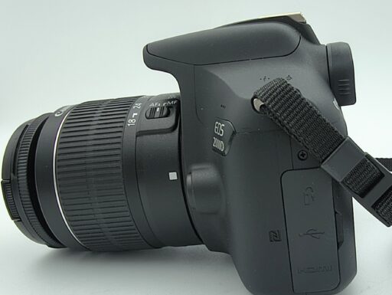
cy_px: 148
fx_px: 272
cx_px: 196
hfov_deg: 71.5
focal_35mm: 24
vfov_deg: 56.9
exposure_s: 1/100
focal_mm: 1.83
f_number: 2
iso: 132
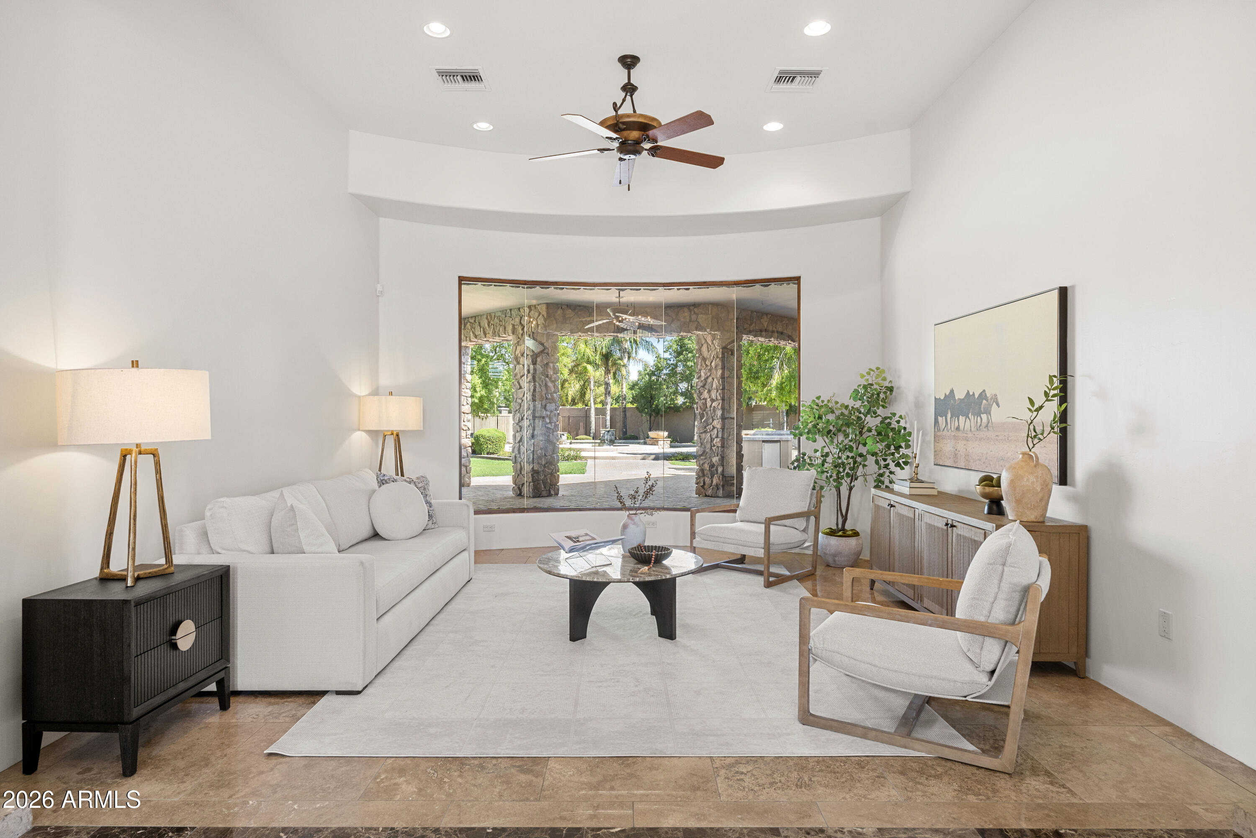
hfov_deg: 81.2
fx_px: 733
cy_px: 419
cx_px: 628
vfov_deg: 59.5
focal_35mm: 21
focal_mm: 21
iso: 500
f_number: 8
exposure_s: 1/13
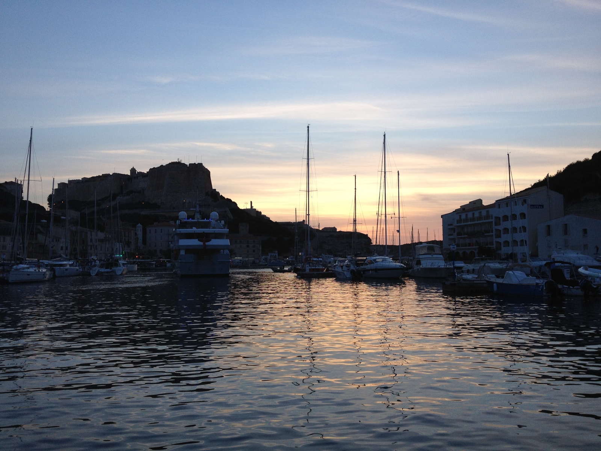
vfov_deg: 40.7
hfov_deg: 52.6
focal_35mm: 35
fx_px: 608
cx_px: 300
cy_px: 226
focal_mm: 4.28
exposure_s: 1/165
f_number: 2.4
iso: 64
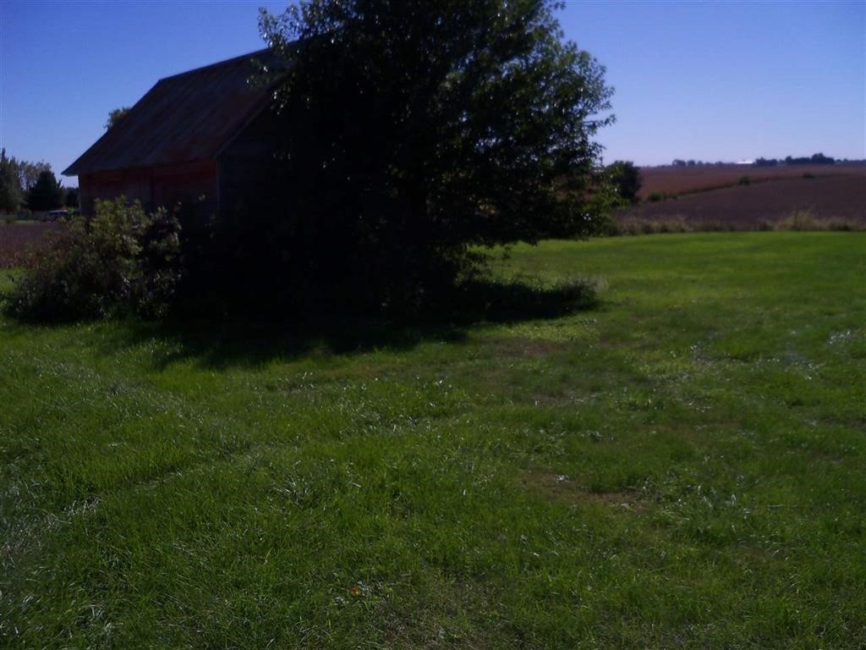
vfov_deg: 40.7
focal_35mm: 35
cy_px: 325
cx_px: 433
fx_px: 876
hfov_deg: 52.6
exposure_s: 1/1600
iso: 64
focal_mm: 6.2
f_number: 6.2
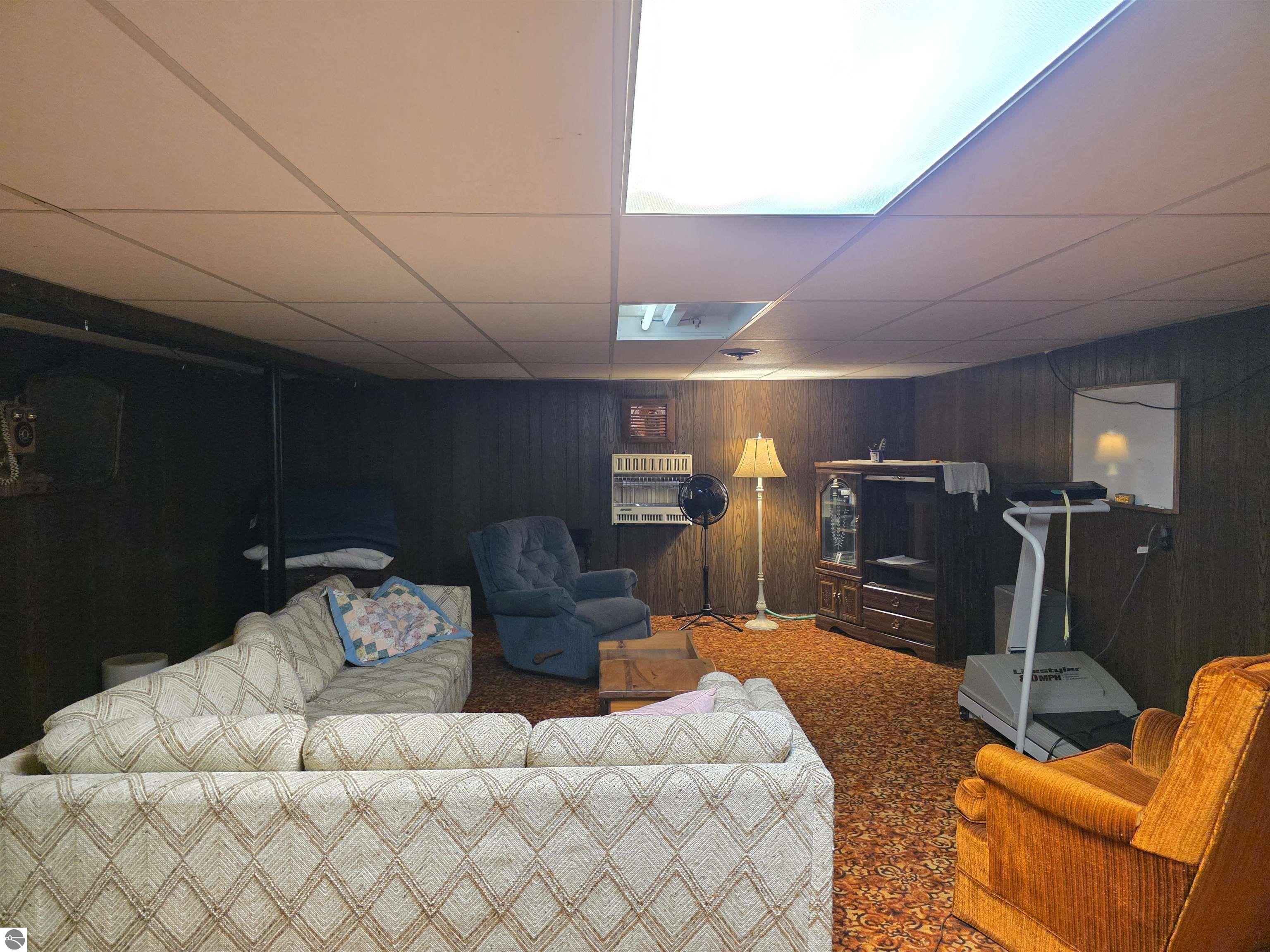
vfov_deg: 58.9
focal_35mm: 23
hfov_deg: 73.9
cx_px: 635
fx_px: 844
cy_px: 476
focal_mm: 6.3
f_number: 1.7
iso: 2500
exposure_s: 1/120
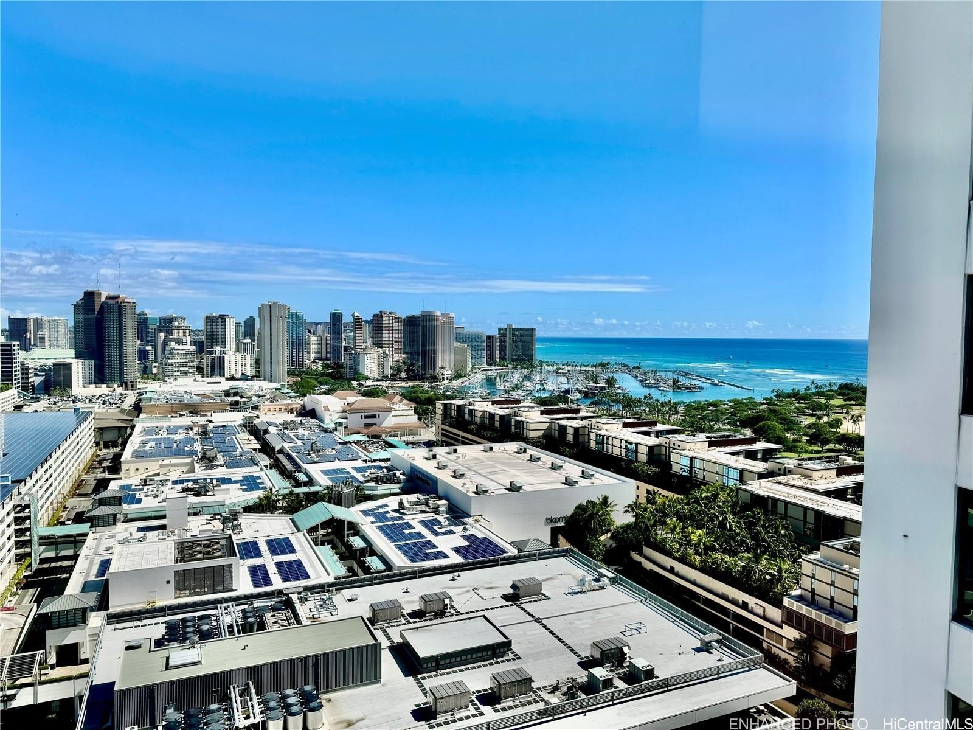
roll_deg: -1.2
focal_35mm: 24
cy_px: 365
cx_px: 486
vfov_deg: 56.8
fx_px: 675
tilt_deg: -3.3
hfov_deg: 71.6
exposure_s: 1/832
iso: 80
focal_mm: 6.86
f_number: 1.78
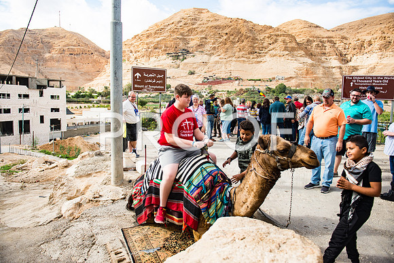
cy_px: 132
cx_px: 197
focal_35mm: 26
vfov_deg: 49.6
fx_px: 285
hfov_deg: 69.4
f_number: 2.8
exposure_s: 1/2500
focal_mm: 26
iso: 200
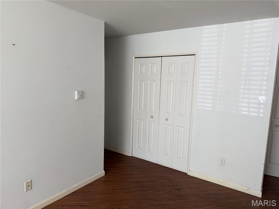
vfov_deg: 56.8
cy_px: 104
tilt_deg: -6.5
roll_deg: -1.0
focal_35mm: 24
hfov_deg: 71.6
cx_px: 140
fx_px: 193
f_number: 1.78
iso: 100
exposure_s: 1/121
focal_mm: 6.76
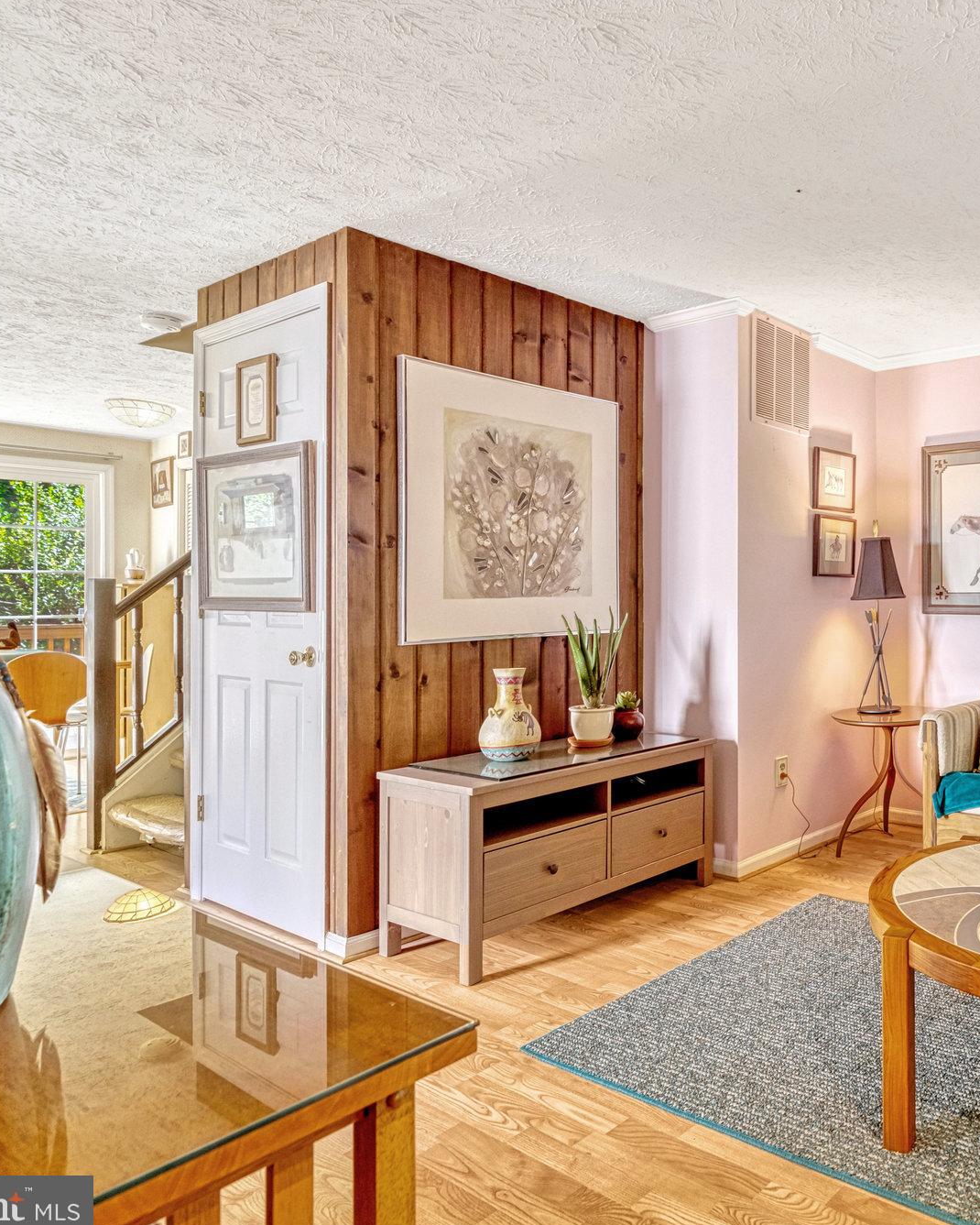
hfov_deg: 55.1
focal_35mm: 23
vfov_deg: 72.6
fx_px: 834
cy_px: 617
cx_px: 828
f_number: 7.1
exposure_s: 1/10
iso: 1250
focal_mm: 16
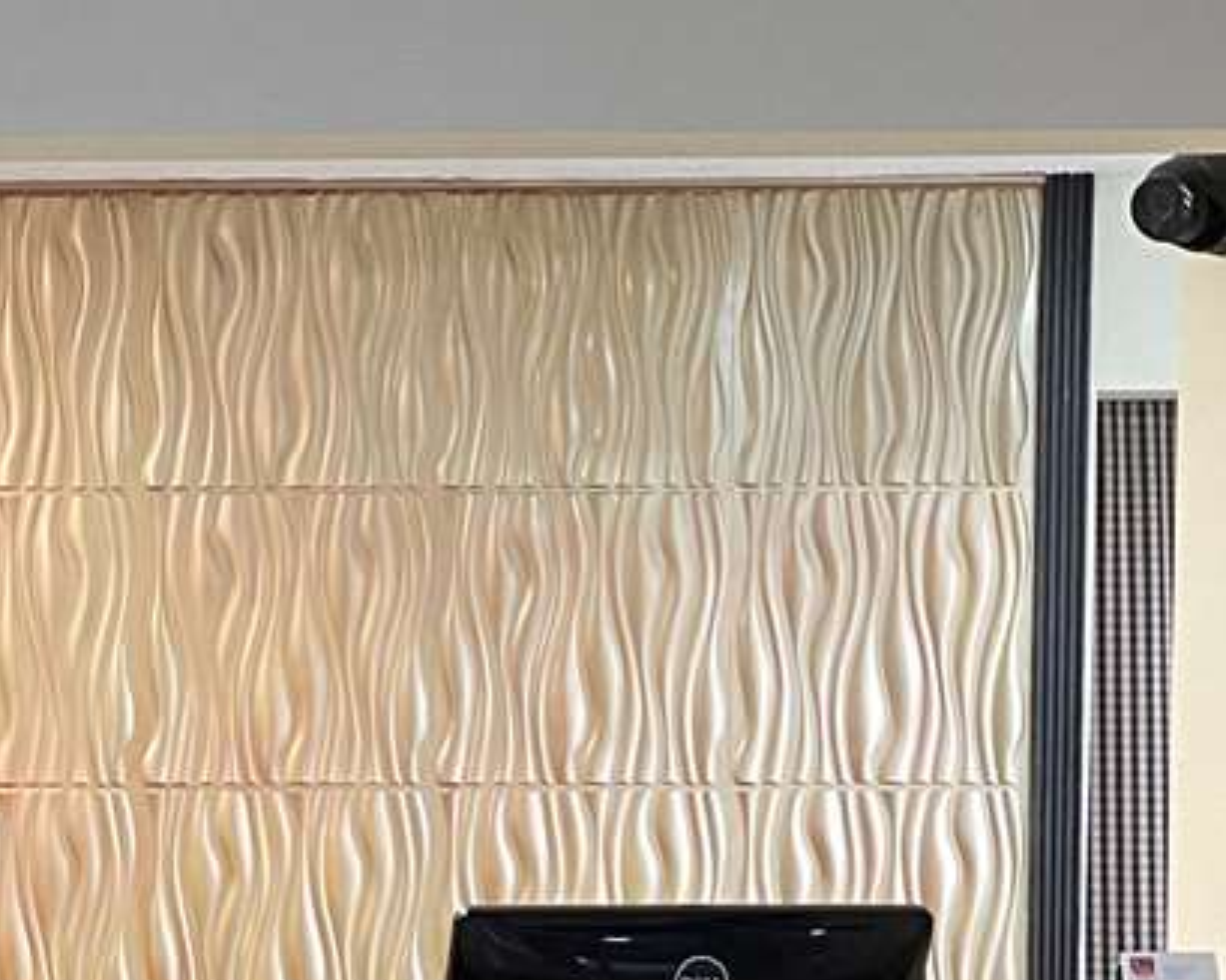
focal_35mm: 93
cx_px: -207
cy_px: 1083
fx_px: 3374
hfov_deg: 19.5
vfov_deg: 16.1
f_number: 1.6
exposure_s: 1/60
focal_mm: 4.2
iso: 400
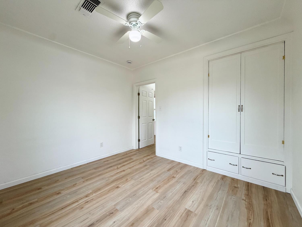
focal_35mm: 14
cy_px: 114
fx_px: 122
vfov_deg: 85.7
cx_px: 151
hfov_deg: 102.1
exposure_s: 1/120
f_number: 2.2
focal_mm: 2.22
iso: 100
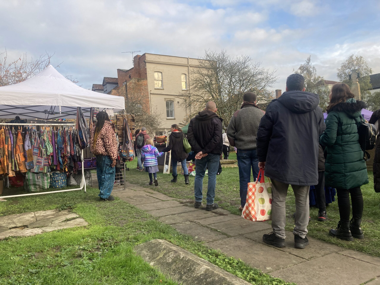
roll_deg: +2.4
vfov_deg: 49.7
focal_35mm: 28
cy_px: 142
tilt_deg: +0.1
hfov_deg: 63.4
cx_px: 190
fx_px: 307
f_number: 1.8
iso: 20
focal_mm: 3.99
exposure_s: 1/256
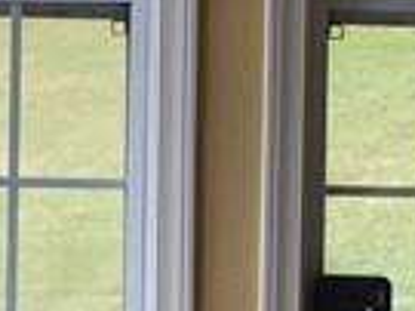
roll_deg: -1.3
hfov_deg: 9.0
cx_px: 92
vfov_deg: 6.7
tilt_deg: -2.8
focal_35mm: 220
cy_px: -77
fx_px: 2635
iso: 25
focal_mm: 4.15
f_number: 2.2
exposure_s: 1/181
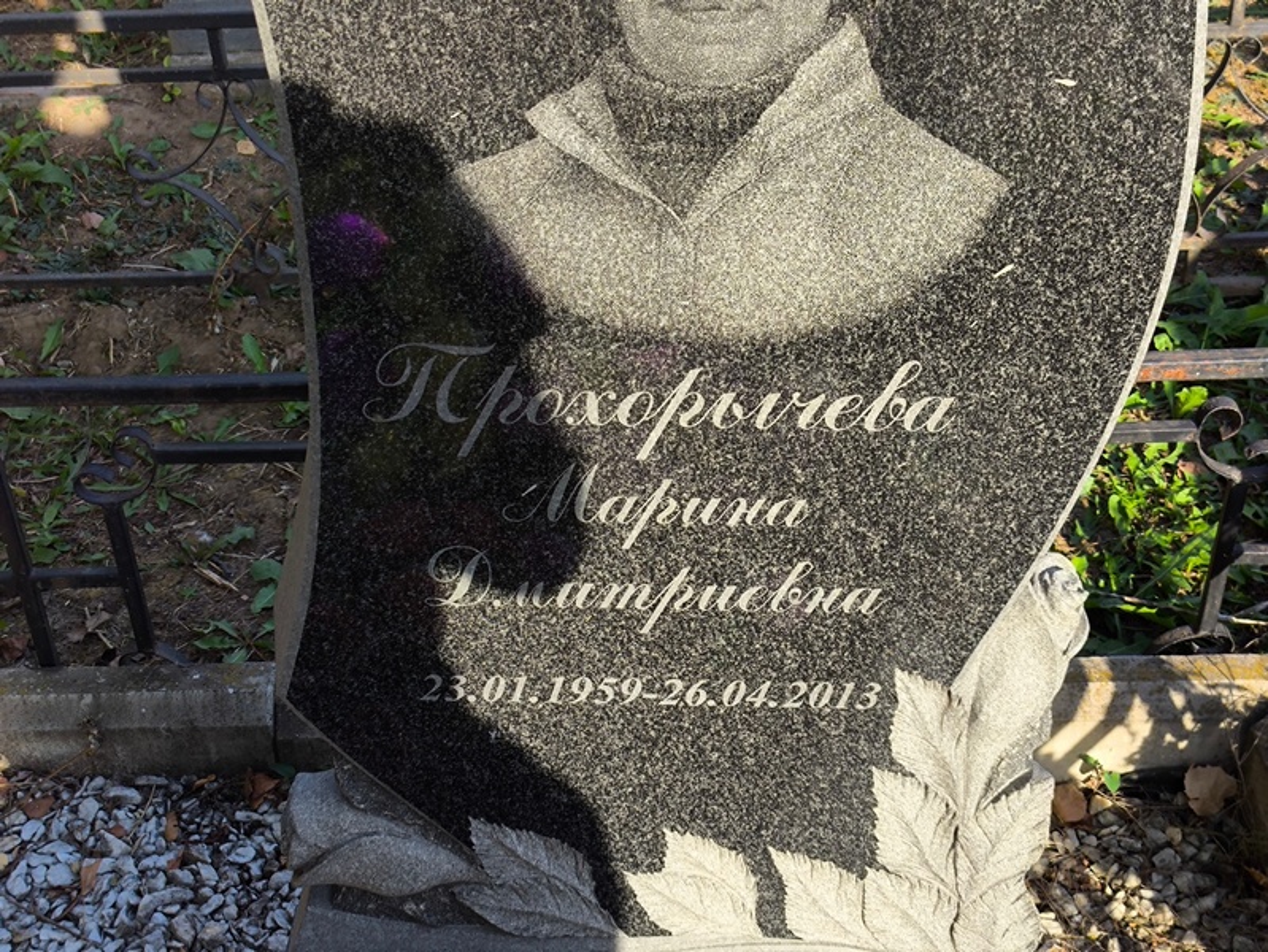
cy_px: 476
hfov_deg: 38.2
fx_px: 1832
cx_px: 634
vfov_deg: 29.1
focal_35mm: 50
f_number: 1.7
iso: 50
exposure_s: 1/590
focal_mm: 4.71
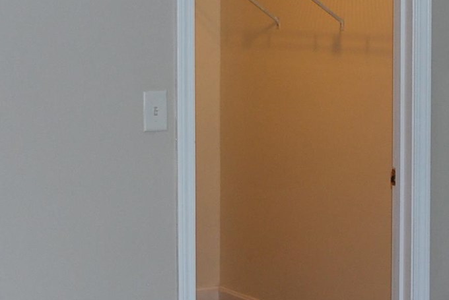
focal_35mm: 122
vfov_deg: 11.3
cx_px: 217
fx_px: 1523
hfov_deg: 16.8
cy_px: 156
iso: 200
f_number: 3.5
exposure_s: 1/60
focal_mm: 18
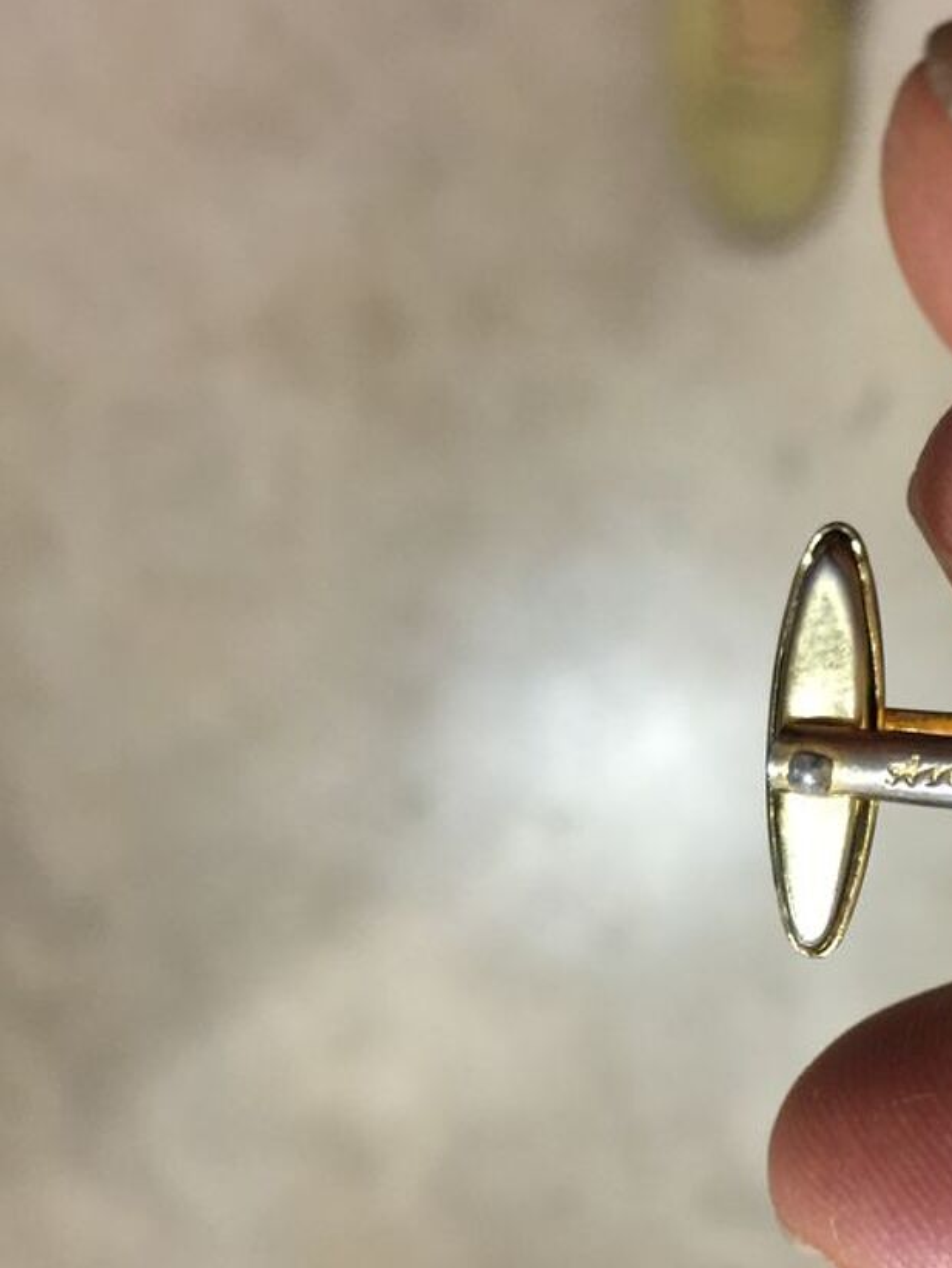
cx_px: 770
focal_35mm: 47
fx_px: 1723
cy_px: 916
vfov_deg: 39.6
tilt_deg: -71.6
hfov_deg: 30.1
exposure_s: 1/17
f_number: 2.2
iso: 125
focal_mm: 4.15
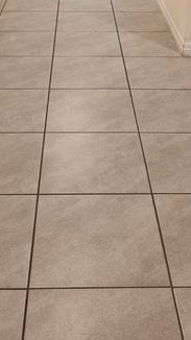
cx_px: 100
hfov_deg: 20.4
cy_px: -42
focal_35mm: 59
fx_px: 532
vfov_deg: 31.2
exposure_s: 1/120
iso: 200
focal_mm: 6.4
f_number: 1.8
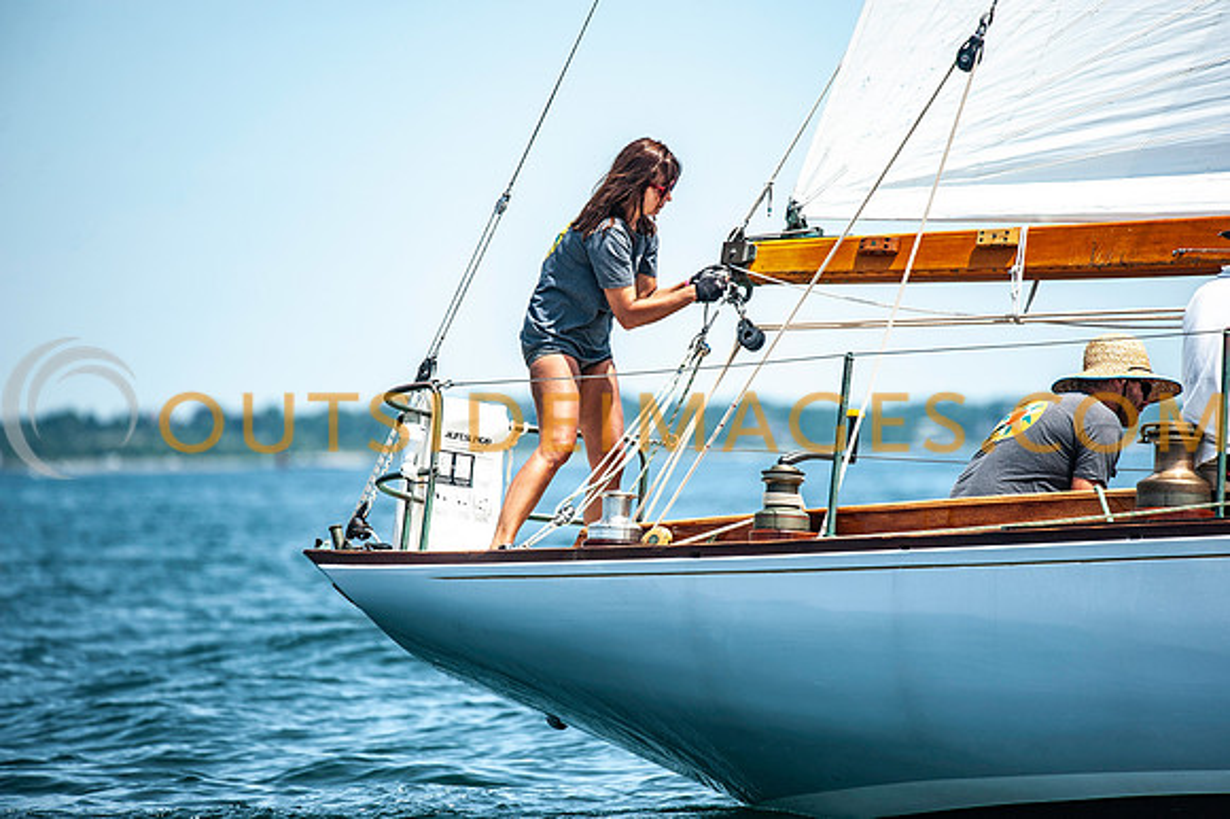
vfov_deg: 4.6
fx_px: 10244
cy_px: 410
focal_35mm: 300
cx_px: 615
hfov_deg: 6.9
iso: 250
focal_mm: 300
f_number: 4.5
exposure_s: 1/2000
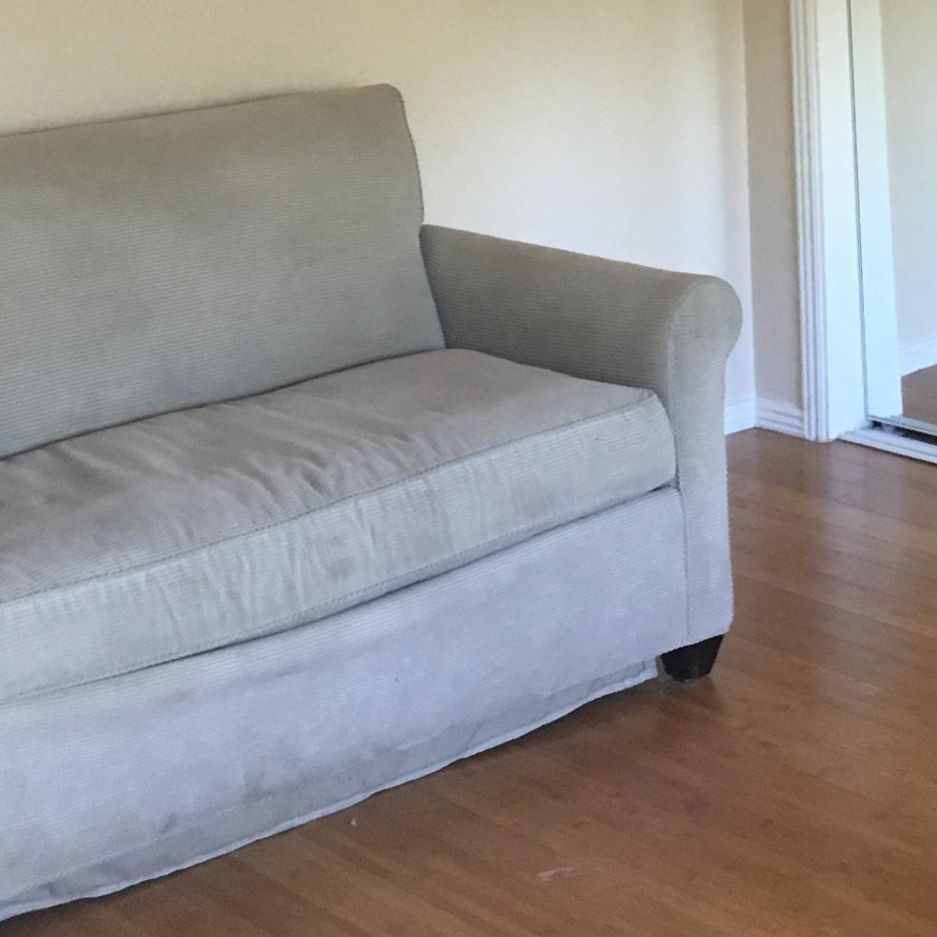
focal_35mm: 78
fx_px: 2389
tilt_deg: -7.4
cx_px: 1038
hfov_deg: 21.1
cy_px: 4
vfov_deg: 21.4
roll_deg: +2.3
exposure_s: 1/30
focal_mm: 4.15
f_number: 2.2
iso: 125
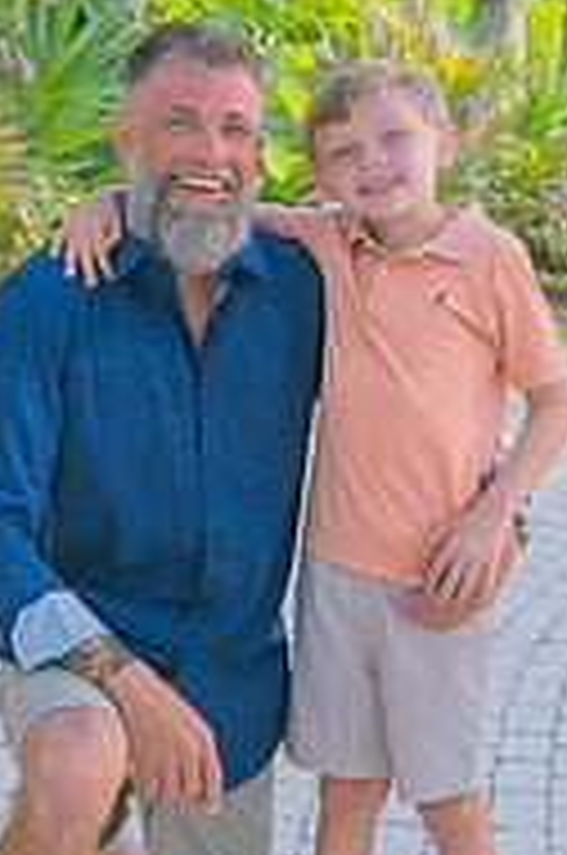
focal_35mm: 109
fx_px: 2584
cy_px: 423
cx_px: 268
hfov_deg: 12.5
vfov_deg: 18.8
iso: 250
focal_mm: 46
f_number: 4
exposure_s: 1/200
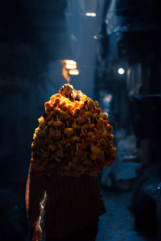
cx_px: 80
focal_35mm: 70
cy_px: 120
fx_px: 469
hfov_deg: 19.5
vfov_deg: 28.8
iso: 100
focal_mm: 70
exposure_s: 1/200
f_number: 2.8
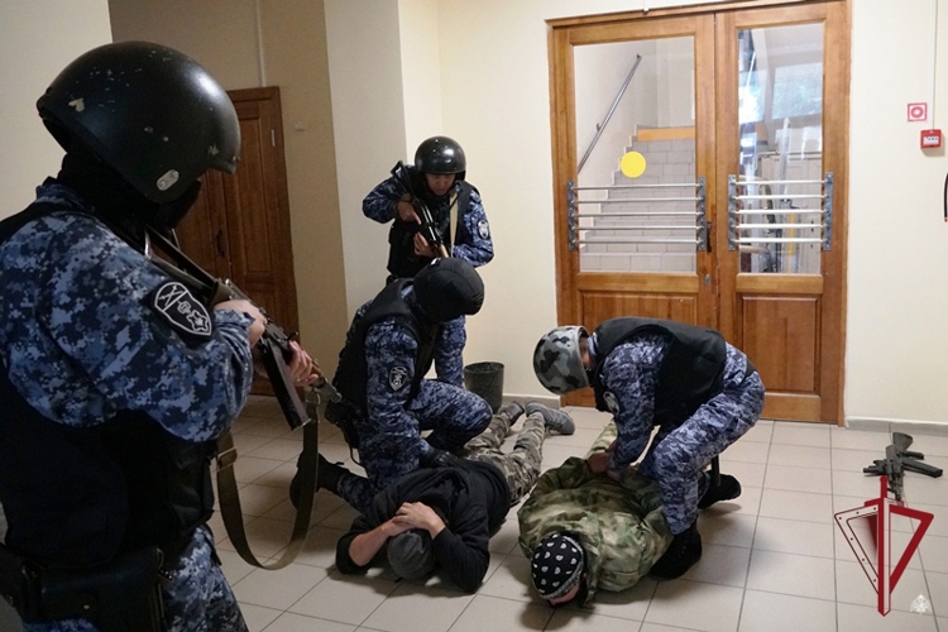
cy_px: 316
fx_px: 711
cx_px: 474
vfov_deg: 47.9
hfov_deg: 67.4
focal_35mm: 27
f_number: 3.5
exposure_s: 1/160
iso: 5000
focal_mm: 18
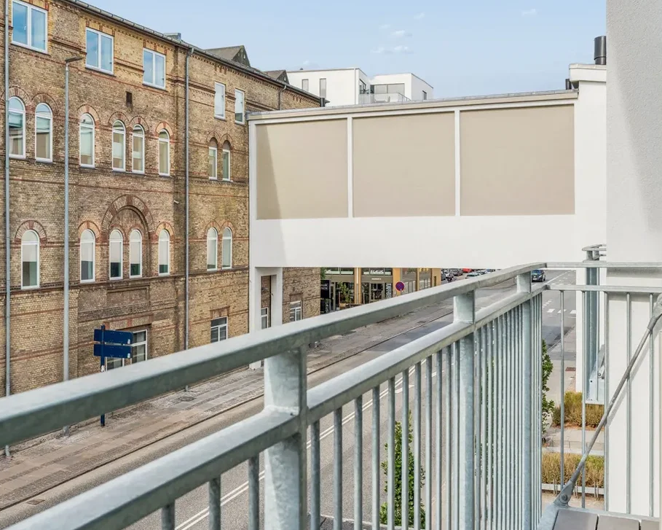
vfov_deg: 39.1
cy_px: 237
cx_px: 332
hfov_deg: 47.9
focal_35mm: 38
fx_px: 744
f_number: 10
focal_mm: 23
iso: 400
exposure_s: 1/200
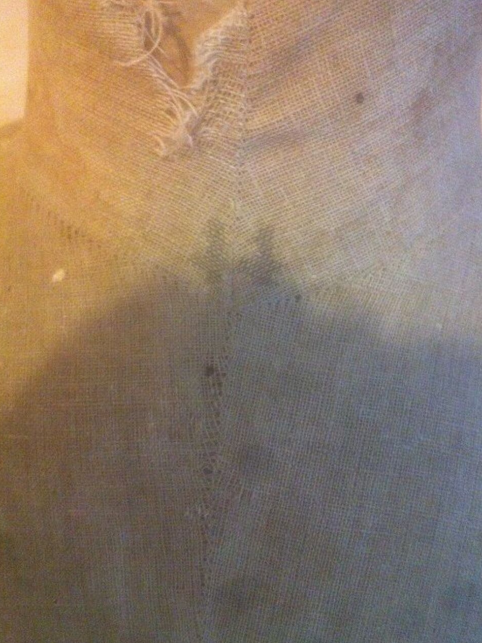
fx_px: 687
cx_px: 249
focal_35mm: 37
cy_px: 324
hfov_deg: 38.7
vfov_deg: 50.1
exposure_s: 1/15
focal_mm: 3.85
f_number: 2.8
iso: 500
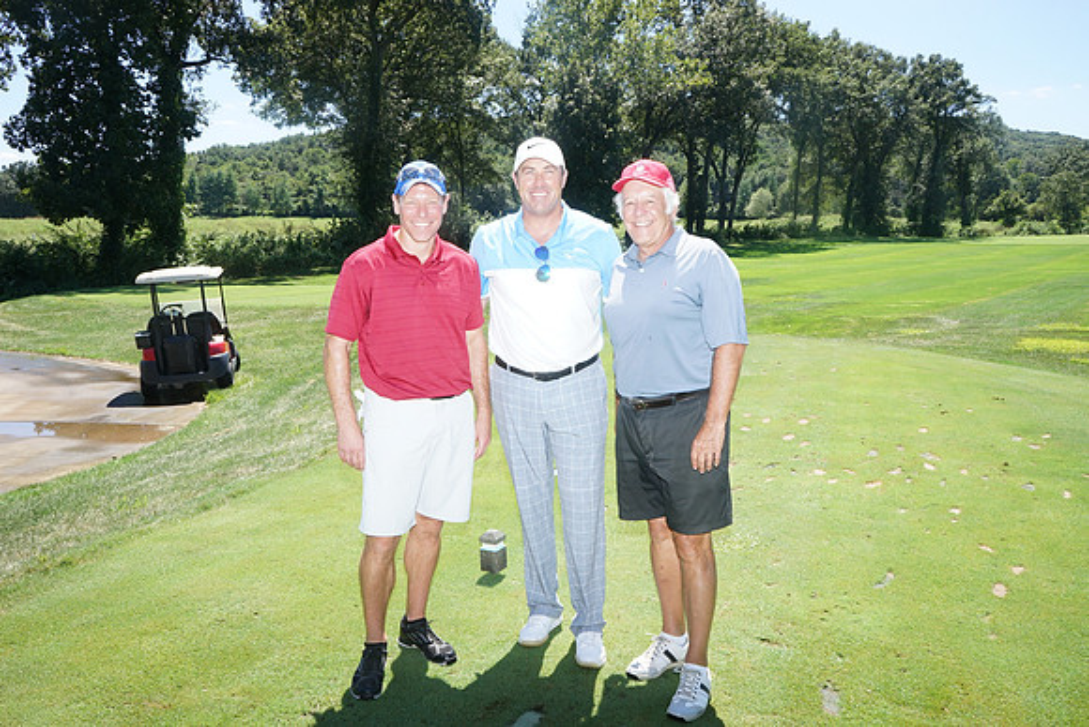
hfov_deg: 63.6
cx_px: 544
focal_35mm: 29
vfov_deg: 45.0
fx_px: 877
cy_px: 364
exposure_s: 1/200
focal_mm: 29
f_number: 16
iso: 800
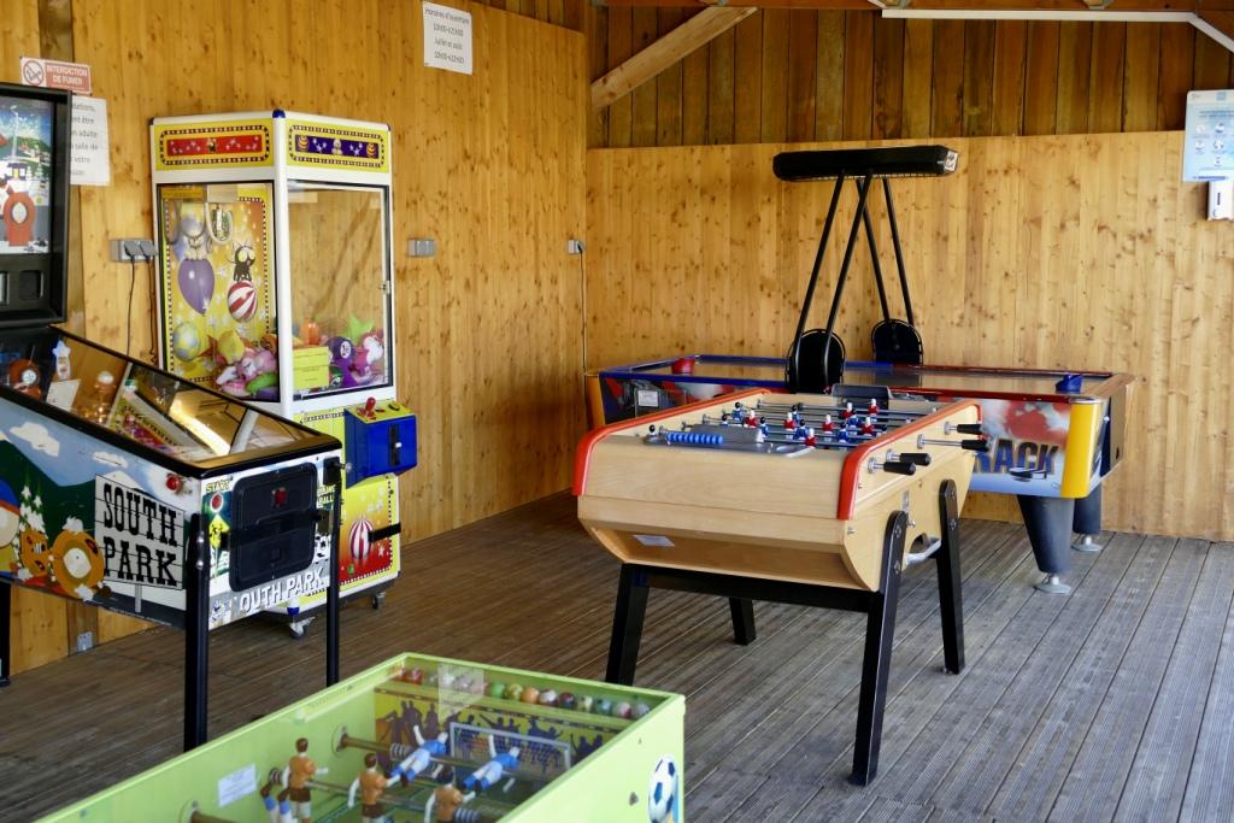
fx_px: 1371
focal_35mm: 40
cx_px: 617
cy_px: 412
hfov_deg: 48.5
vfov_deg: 33.4
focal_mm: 14.76
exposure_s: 1/80
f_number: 3.2
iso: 160
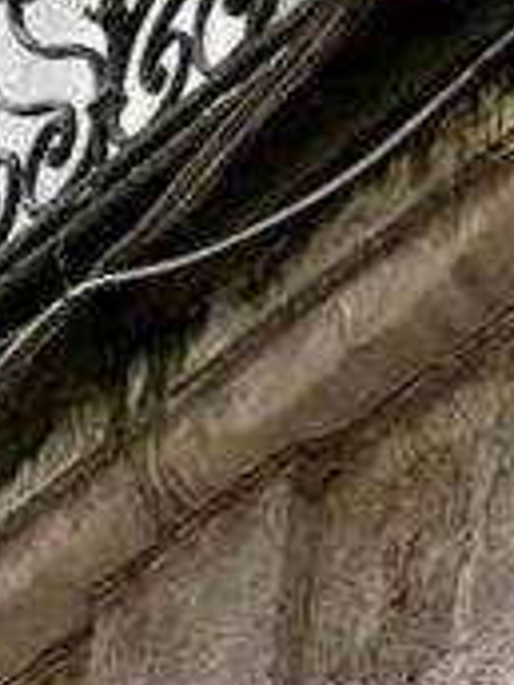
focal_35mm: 285
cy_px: -346
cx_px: 1088
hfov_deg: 5.1
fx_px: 5642
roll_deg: +1.1
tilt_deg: +36.9
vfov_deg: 6.8
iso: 64
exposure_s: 1/475
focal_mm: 6.76
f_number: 1.78
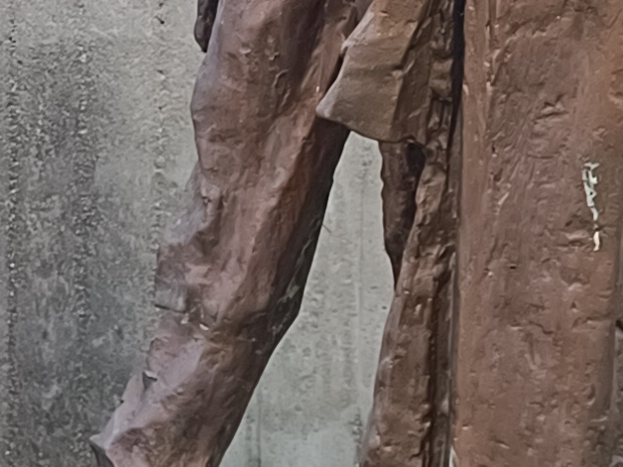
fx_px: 2808
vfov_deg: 9.4
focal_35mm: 156
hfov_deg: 12.2
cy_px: -22
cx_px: -239
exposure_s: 1/100
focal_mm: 6.14
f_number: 1.65
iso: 62
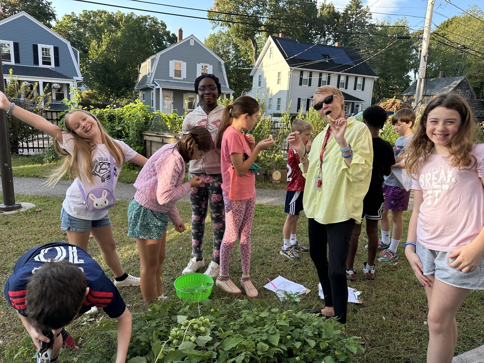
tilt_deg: -11.8
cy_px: 182
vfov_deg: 56.8
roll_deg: -3.3
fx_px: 336
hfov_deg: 71.6
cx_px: 242
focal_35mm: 24
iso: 80
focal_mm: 6.86
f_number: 1.78
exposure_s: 1/630
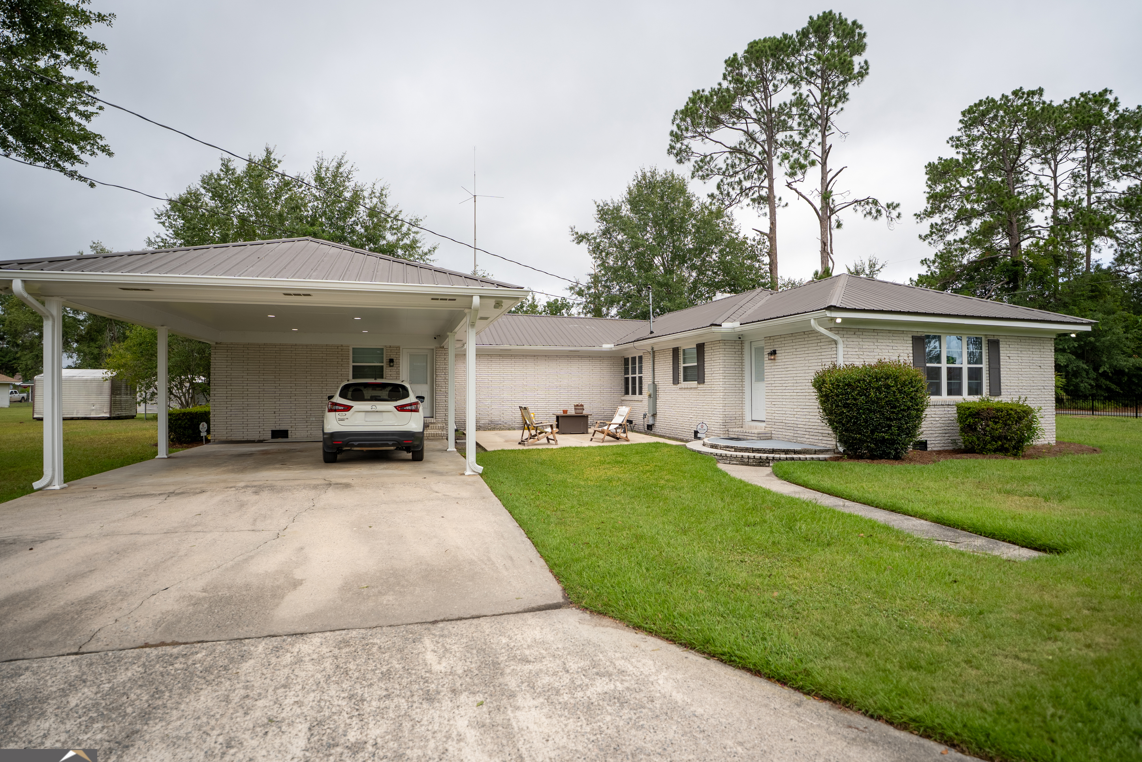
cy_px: 385
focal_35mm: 17
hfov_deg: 93.3
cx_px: 583
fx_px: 539
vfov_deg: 70.5
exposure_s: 1/8000
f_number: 2.8
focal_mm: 16
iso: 100
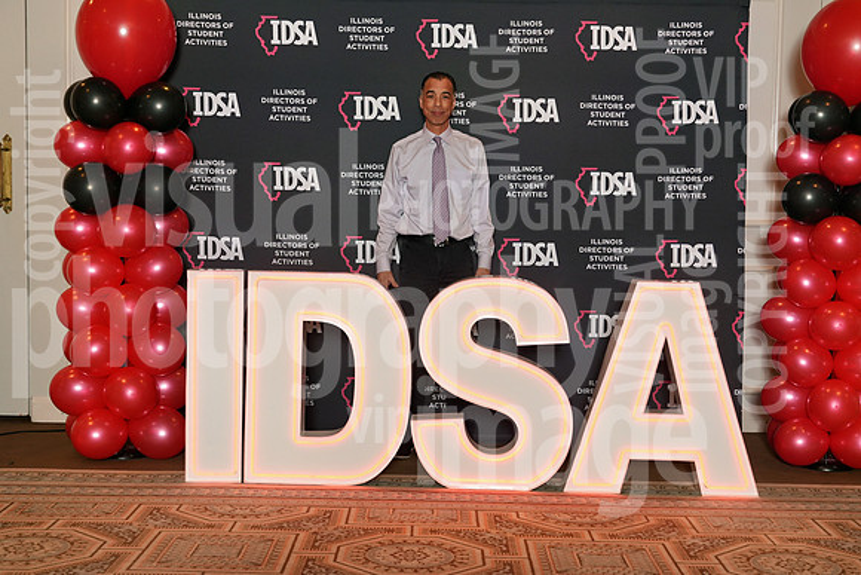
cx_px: 430
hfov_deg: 37.8
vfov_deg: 25.8
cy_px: 288
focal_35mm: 52
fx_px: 1256
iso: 1000
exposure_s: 1/80
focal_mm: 35
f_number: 7.1
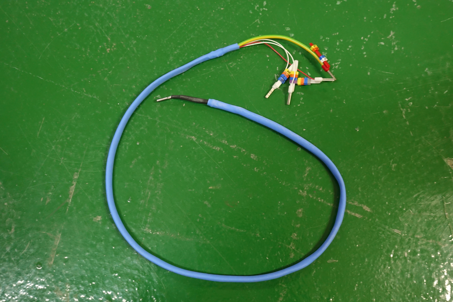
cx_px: 226
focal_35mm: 36
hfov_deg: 53.1
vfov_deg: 36.9
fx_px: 453
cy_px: 151
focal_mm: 13.16
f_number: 2.8
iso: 800
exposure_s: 1/20
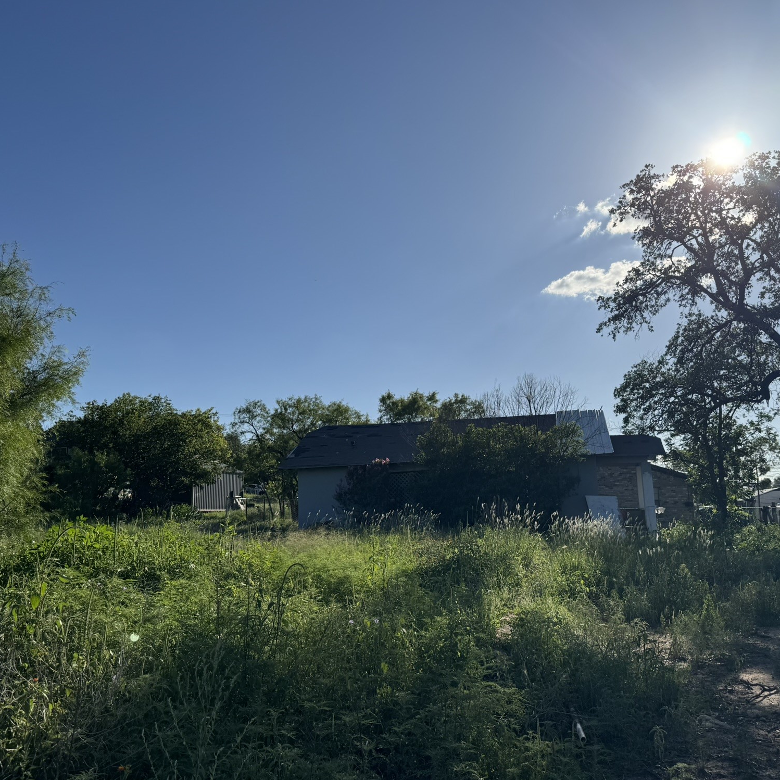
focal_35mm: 29
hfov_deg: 55.5
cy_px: 390
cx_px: 432
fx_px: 739
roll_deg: +1.8
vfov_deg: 55.6
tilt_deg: +9.2
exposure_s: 1/10417
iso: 80
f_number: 1.78
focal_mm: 6.76
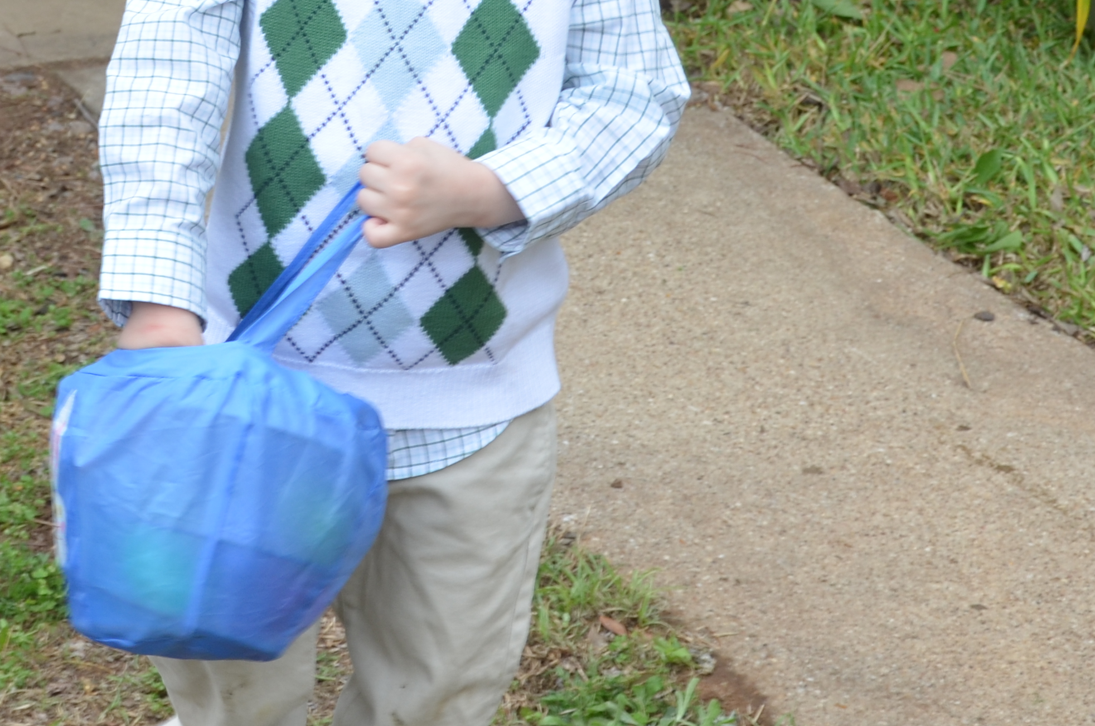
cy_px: 108
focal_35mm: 128
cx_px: 240
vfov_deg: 10.6
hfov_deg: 15.9
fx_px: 3885
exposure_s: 1/160
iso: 200
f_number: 6.3
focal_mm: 34
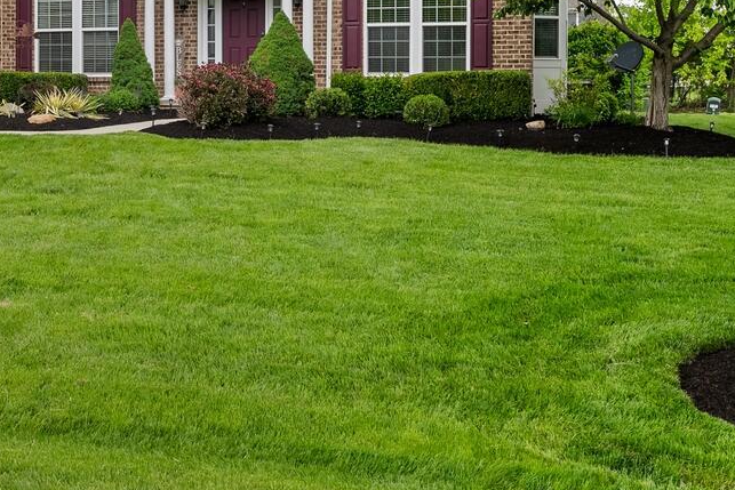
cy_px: 85
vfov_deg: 23.8
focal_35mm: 56
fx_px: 1144
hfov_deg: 34.6
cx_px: 158
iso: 100
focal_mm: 24
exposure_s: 1/60
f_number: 7.1
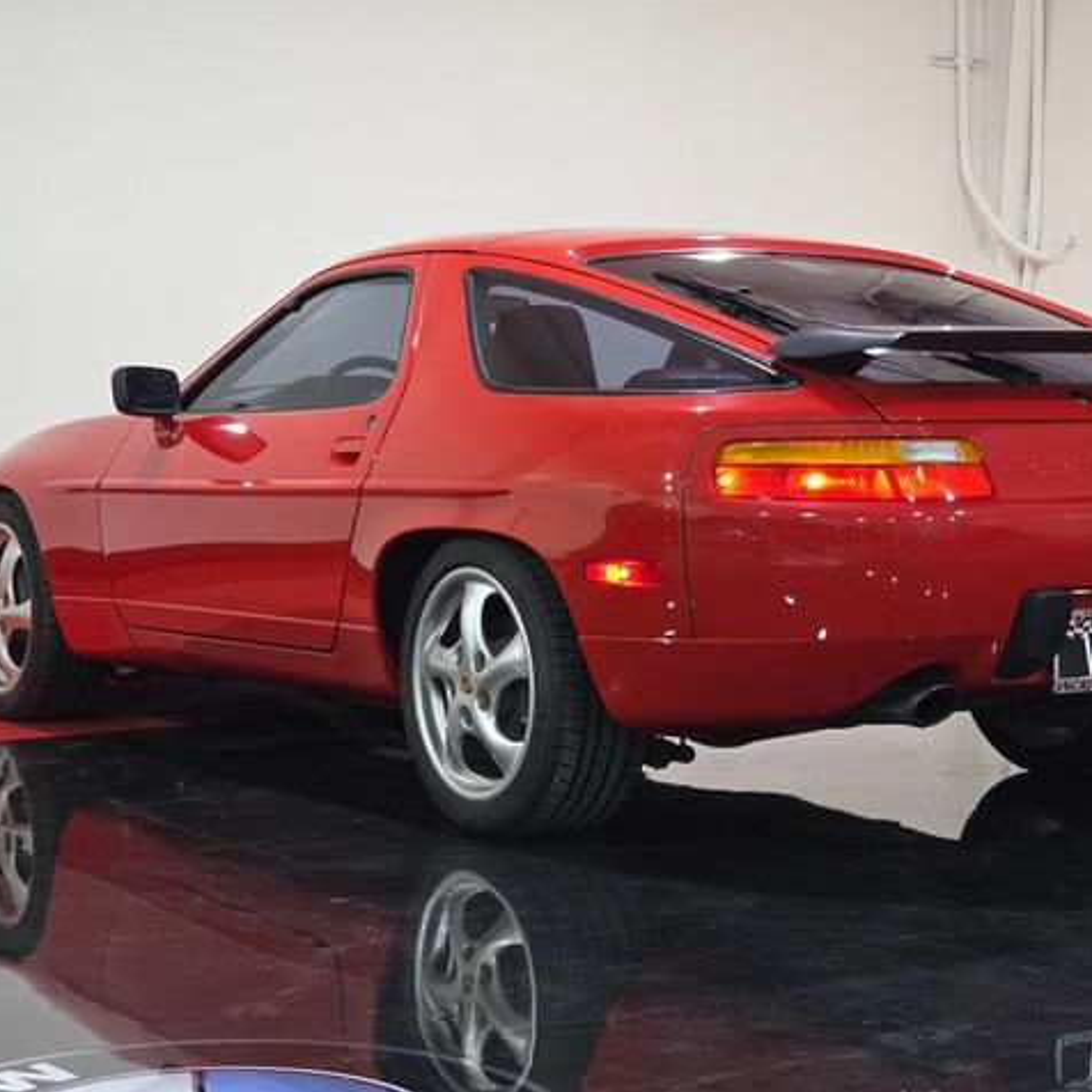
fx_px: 2927
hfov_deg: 21.1
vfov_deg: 21.1
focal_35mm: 82
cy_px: 544
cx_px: 642
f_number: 2.4
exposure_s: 1/120
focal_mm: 7.9
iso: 400
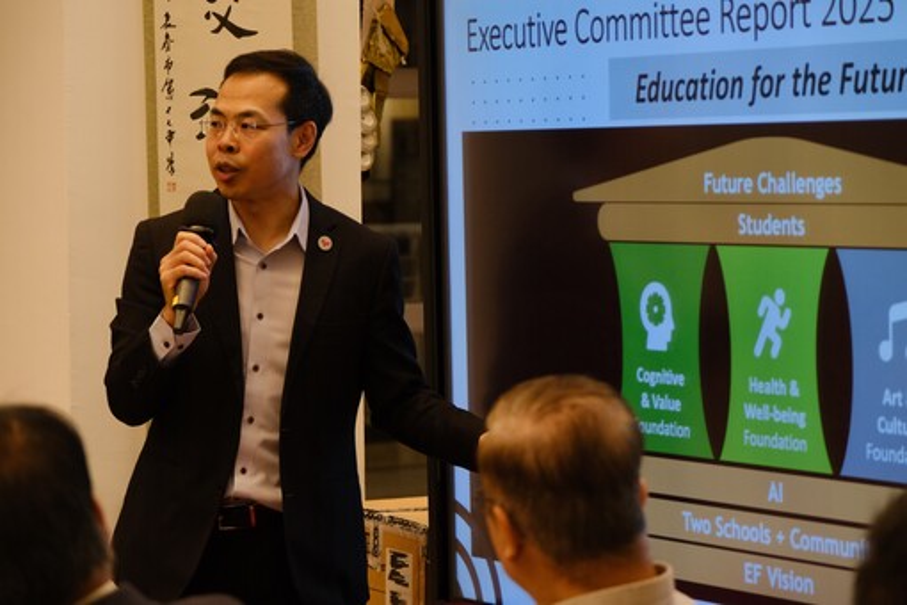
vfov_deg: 11.7
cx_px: 454
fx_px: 2948
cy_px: 302
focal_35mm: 117
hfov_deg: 17.5
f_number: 4
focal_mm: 78.1
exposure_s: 1/220
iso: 2000
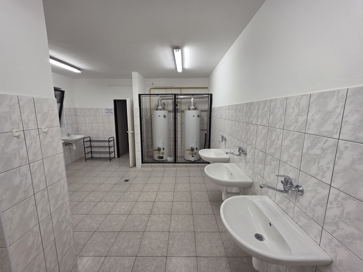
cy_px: 136
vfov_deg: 89.9
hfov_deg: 106.2
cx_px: 182
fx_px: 136
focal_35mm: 13
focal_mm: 2.2
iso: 125
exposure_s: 1/100
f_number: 1.9
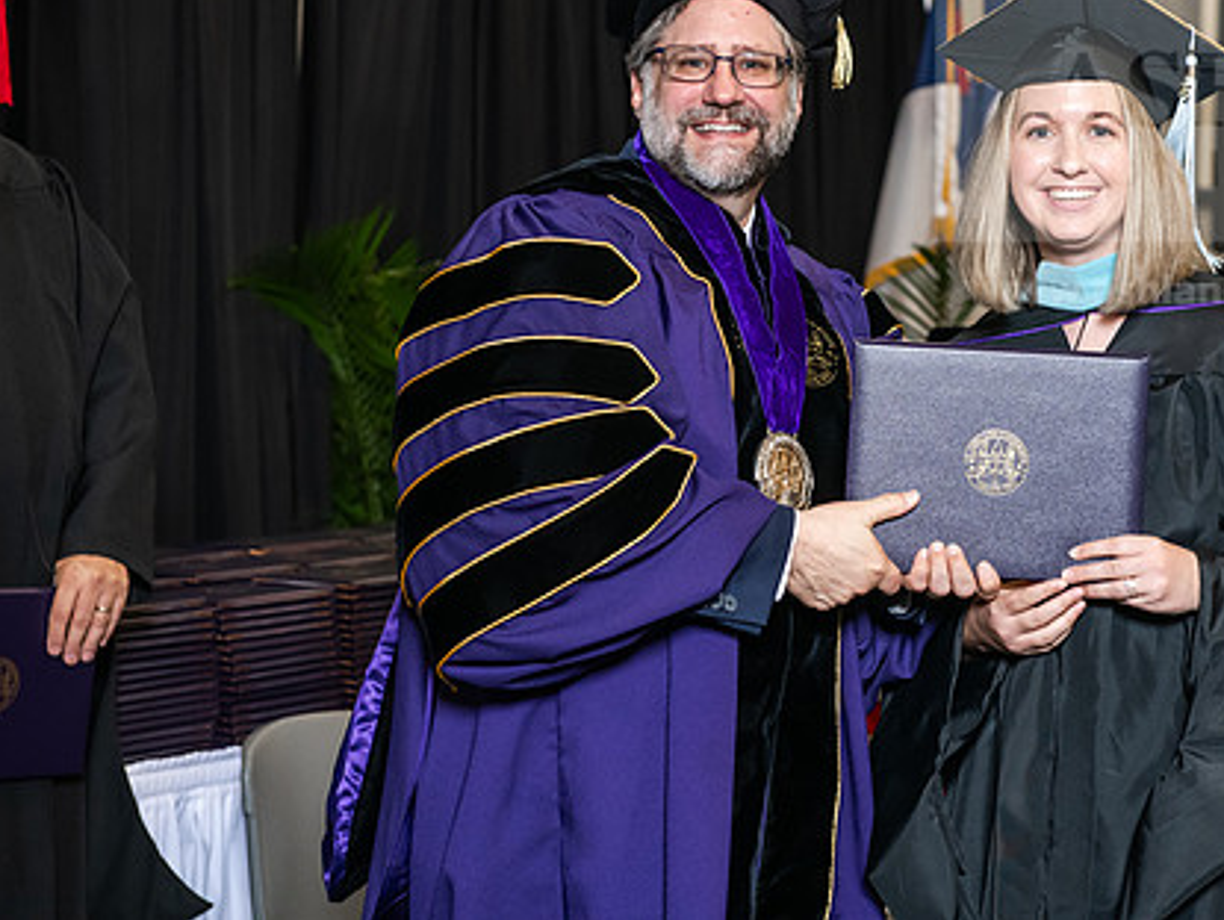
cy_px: 352
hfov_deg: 20.8
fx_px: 3327
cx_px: 846
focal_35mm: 94
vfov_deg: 15.7
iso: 2000
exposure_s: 1/200
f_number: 5
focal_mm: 70
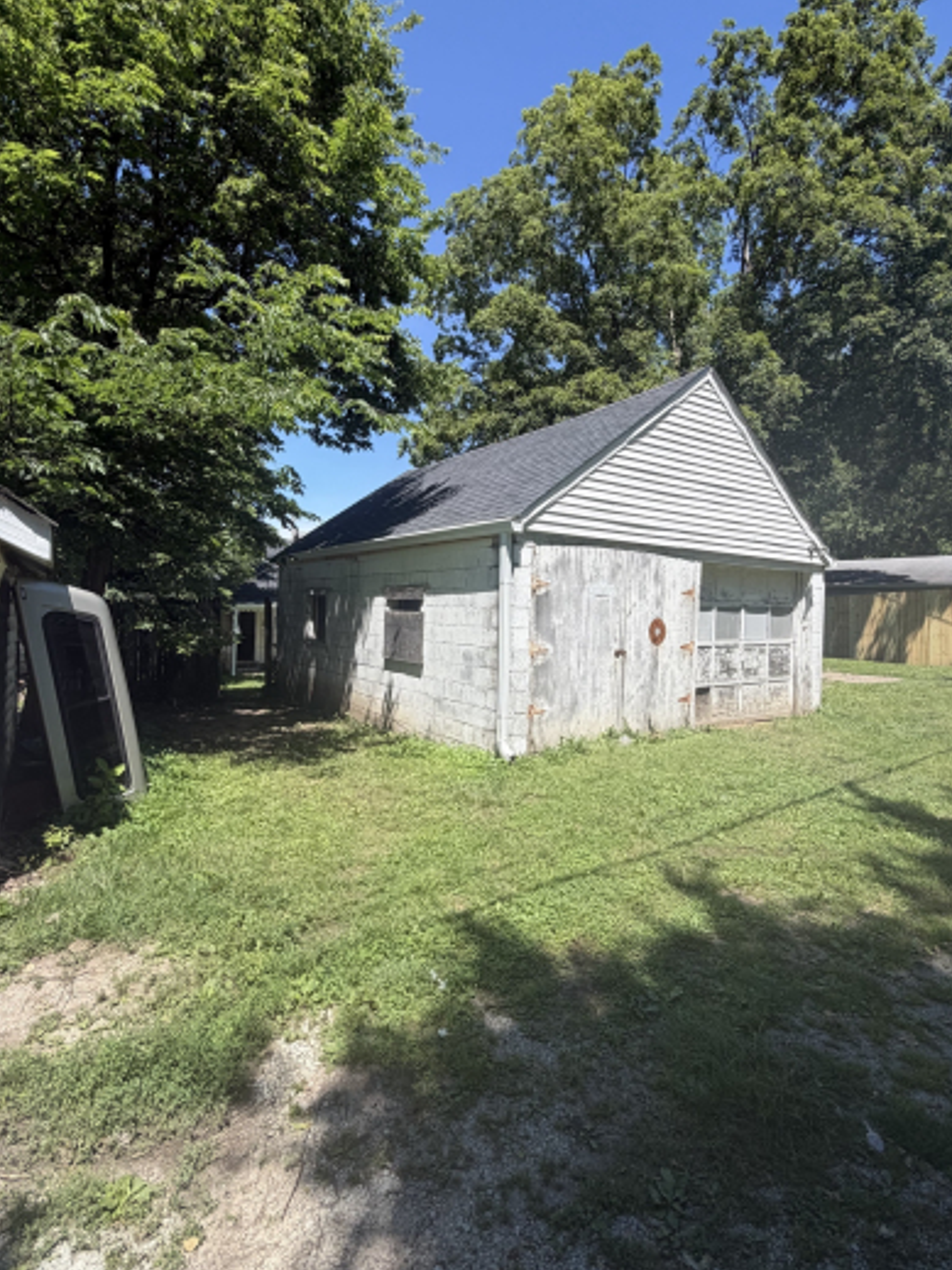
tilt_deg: +0.7
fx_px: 660
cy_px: 606
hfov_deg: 71.5
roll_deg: -1.5
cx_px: 455
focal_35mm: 18
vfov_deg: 87.7
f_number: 2.2
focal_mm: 2.22
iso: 40
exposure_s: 1/770
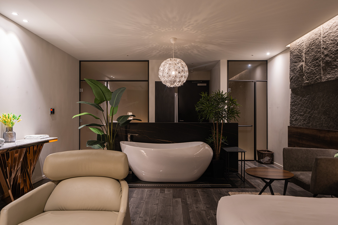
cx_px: 169
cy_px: 112
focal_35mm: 24
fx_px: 225
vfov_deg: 53.1
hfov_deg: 73.7
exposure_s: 1.6
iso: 100
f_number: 10
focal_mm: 24
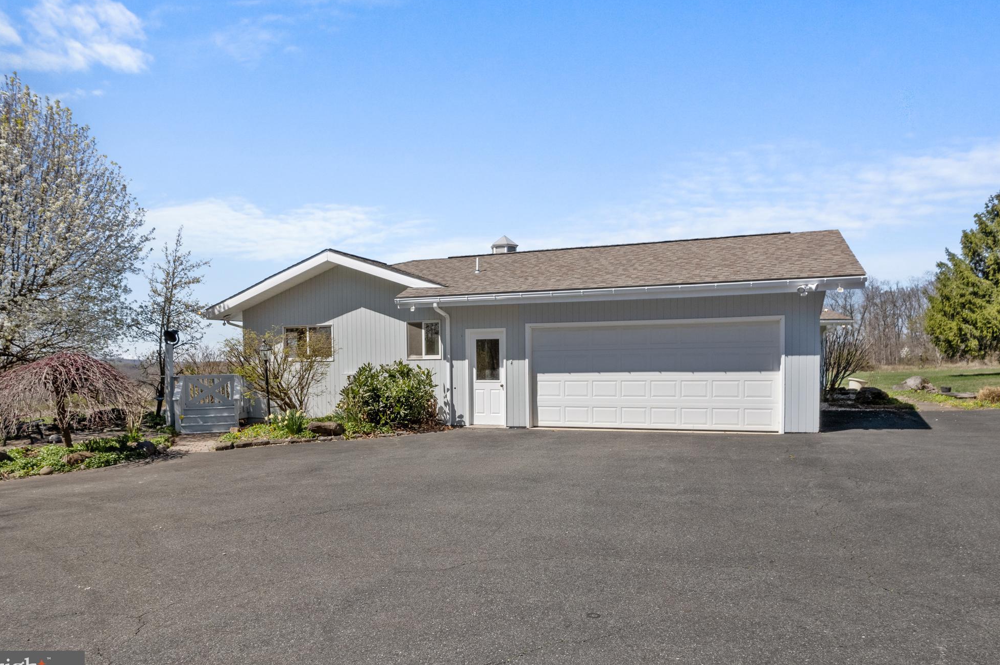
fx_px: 639
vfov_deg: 55.1
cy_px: 340
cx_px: 495
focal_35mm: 23
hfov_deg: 76.1
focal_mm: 8.38
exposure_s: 1/800
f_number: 2.8
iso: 110
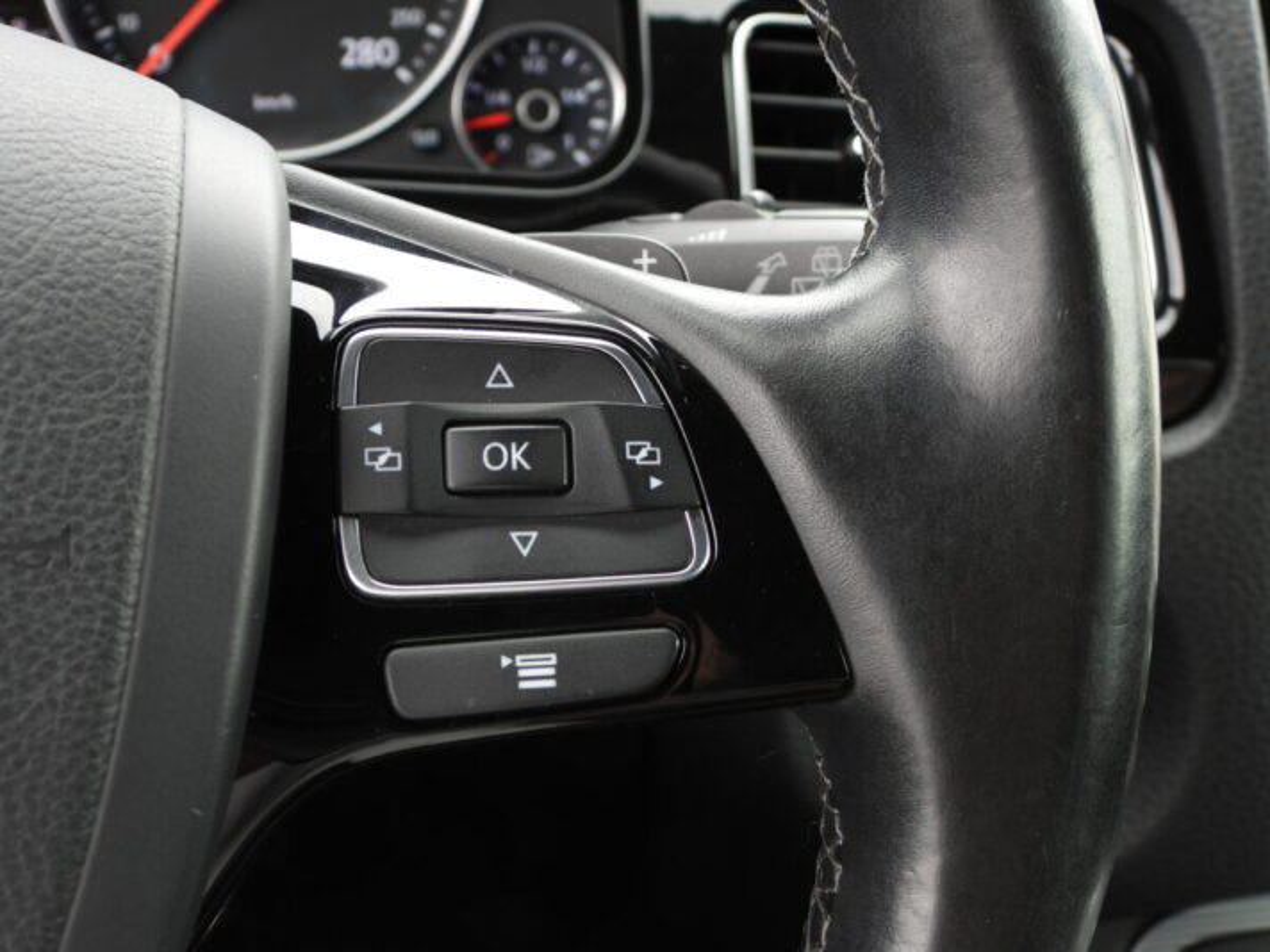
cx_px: 635
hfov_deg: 38.2
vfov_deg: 29.1
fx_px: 1834
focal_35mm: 50
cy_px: 476
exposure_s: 1/60
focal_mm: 9
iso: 100
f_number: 3.2
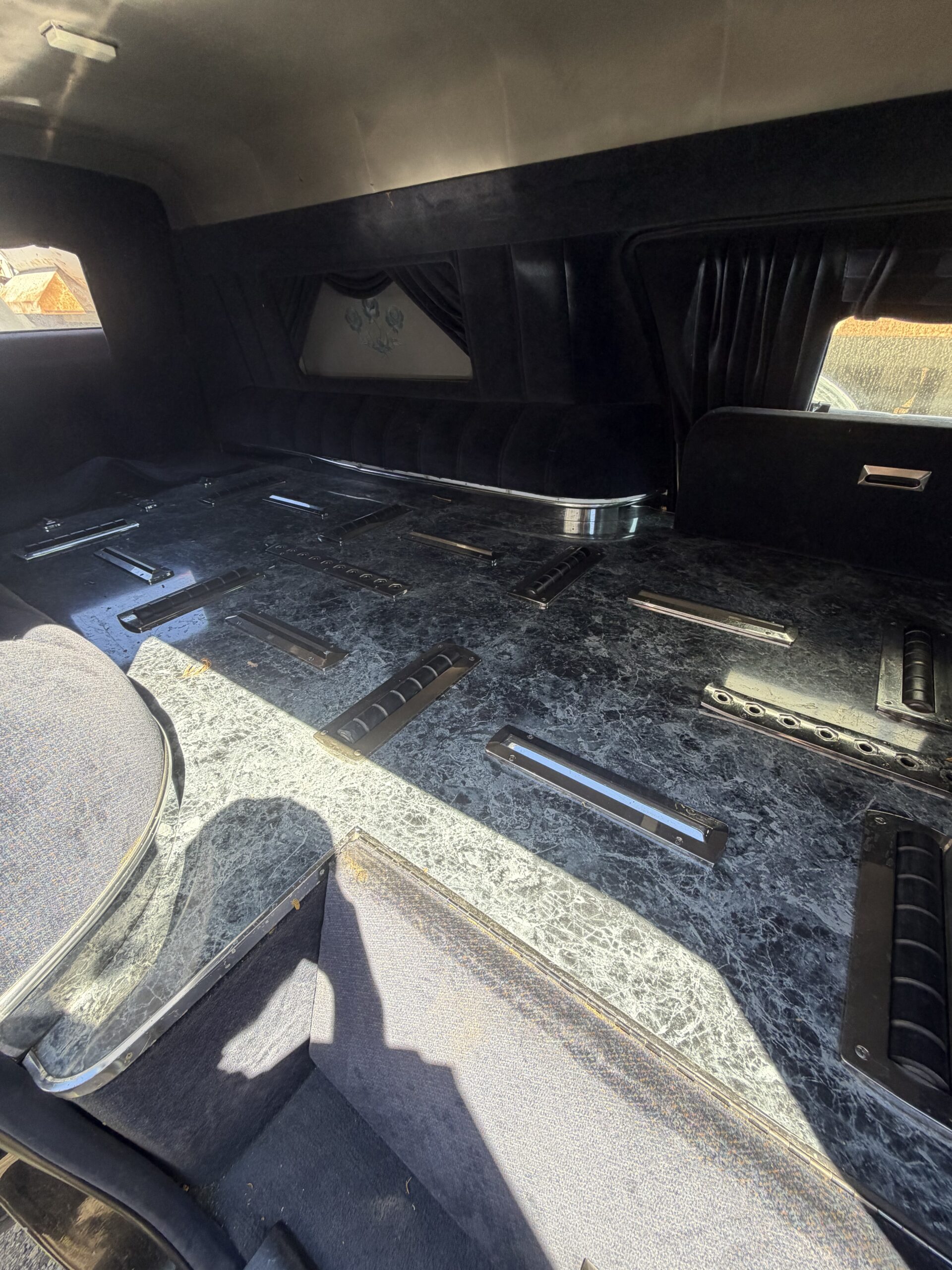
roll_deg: +4.4
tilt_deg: -31.9
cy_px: 635
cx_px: 476
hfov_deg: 85.7
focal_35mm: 14
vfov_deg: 102.1
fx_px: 513
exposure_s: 1/121
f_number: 2.2
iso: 80
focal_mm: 2.22
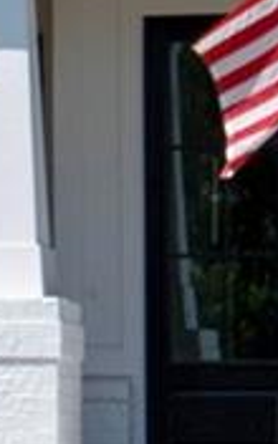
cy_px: -324
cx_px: -564
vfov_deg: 6.4
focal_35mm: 320
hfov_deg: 4.0
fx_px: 3879
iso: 320
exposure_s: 1/1250
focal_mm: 27
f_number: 7.1
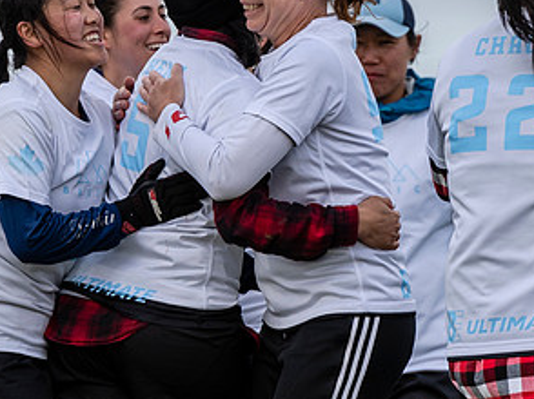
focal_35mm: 834
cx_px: 172
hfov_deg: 2.4
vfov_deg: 1.8
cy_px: 20
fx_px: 12855
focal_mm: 200
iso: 180
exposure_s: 1/1250
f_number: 4
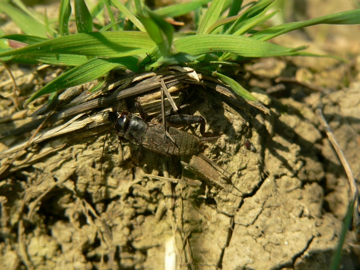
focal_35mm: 102
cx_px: 180
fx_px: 1061
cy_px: 135
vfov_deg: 14.5
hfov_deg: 19.3
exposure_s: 1/500
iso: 80
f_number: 4
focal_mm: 16.9
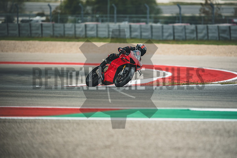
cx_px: 118
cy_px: 79
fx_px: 1975
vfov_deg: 4.6
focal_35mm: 300
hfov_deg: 6.9
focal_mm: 200
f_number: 2
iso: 250
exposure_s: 1/1600
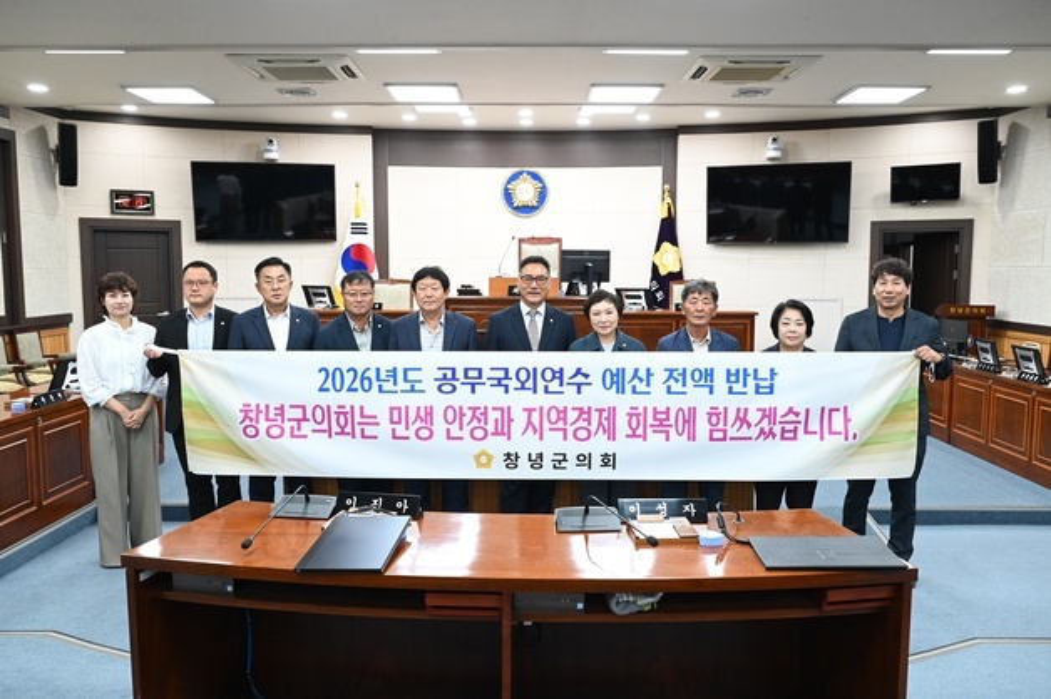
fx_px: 846
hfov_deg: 63.7
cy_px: 350
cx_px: 526
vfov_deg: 44.9
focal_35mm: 29
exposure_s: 1/125
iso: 4000
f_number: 7.1
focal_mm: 29
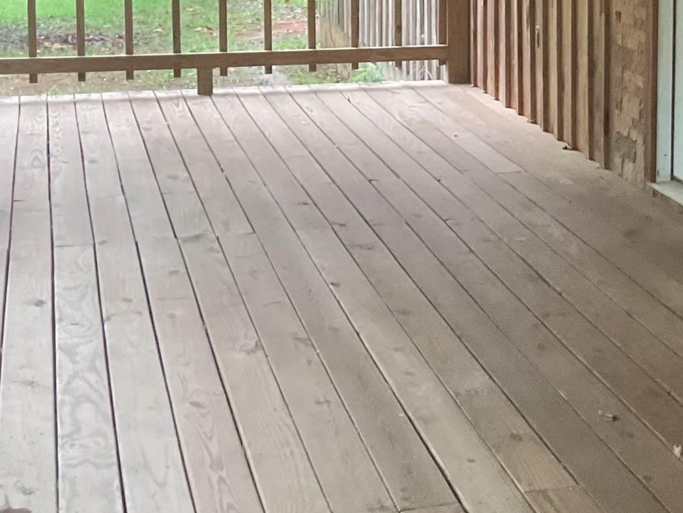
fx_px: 1677
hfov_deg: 21.9
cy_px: 30
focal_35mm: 85
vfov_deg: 17.1
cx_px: 725
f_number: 1.8
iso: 250
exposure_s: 1/60
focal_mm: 3
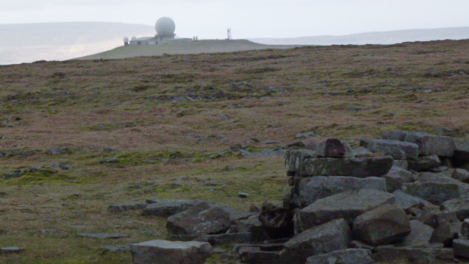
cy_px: 110
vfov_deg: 4.7
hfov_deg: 8.4
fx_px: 3196
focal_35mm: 257
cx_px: 234
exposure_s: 1/400
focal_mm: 38.3
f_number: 5.5
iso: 640
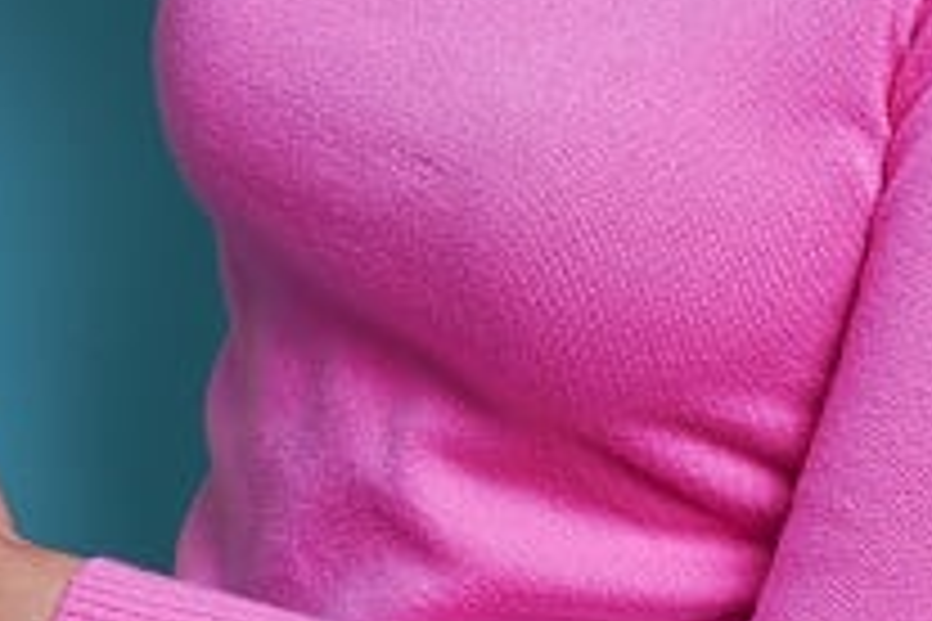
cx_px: 644
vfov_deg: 5.2
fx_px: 6756
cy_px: -324
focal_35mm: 261
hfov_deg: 7.9
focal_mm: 45
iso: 100
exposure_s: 1/125
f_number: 7.1
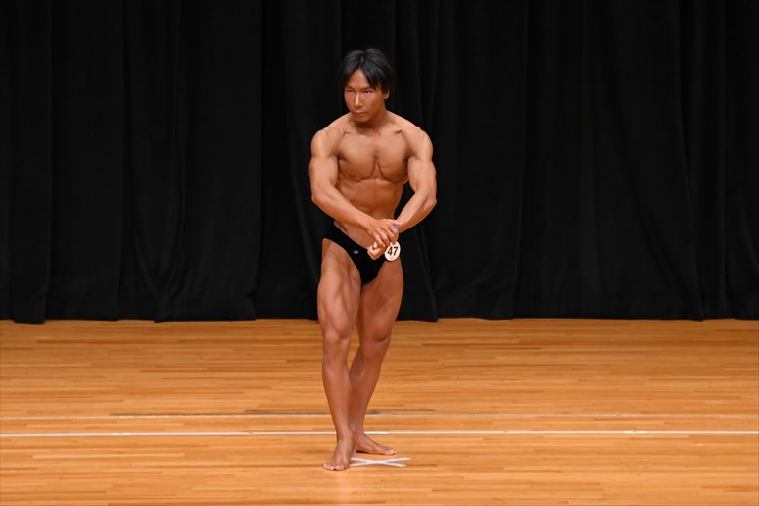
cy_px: 253
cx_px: 380
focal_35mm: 285
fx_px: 6006
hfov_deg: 7.2
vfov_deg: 4.8
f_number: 5.6
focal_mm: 190
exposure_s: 1/400
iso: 3200
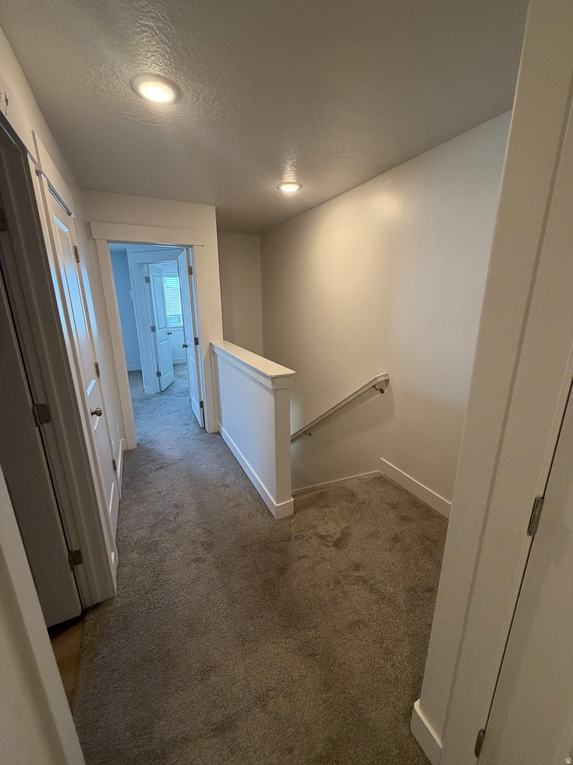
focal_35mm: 14
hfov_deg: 85.7
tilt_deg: -12.1
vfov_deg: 102.1
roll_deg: +0.8
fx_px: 309
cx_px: 286
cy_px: 382
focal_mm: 2.22
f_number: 2.2
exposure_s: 1/60
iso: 250
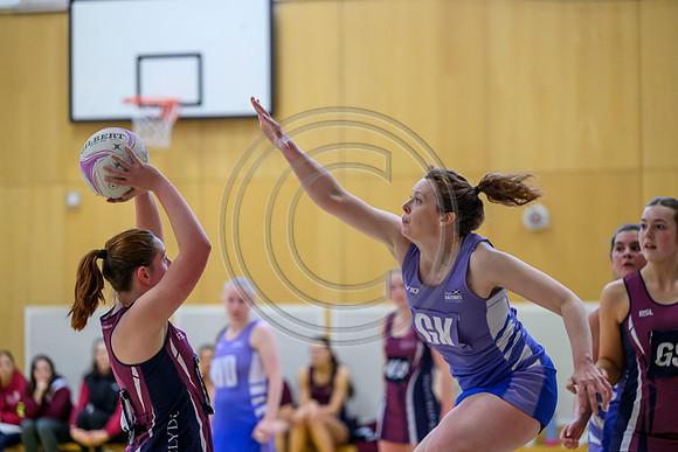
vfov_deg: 10.2
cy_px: 226
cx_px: 339
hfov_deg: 15.2
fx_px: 2543
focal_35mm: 135
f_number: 3.2
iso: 3200
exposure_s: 1/1000
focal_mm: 135
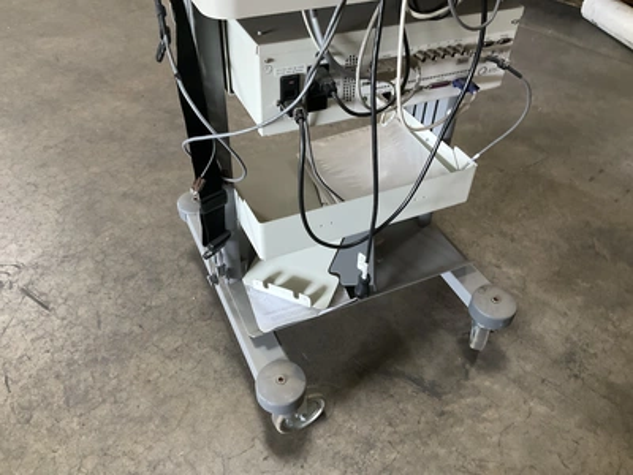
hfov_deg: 61.7
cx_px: 316
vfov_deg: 48.2
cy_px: 238
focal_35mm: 29
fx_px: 530
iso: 250
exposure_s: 1/40
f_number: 1.8
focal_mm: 3
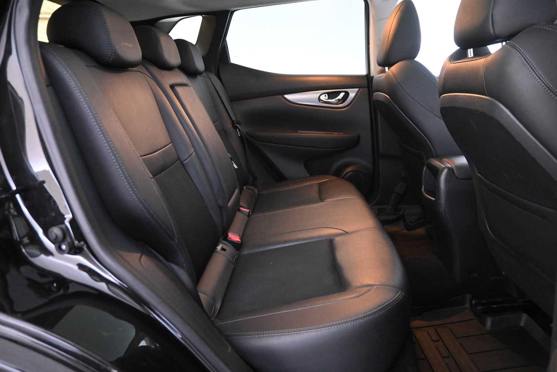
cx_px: 278
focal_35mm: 24
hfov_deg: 73.7
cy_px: 186
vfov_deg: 53.1
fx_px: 371
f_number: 3.5
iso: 5600
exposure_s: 1/25
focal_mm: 16
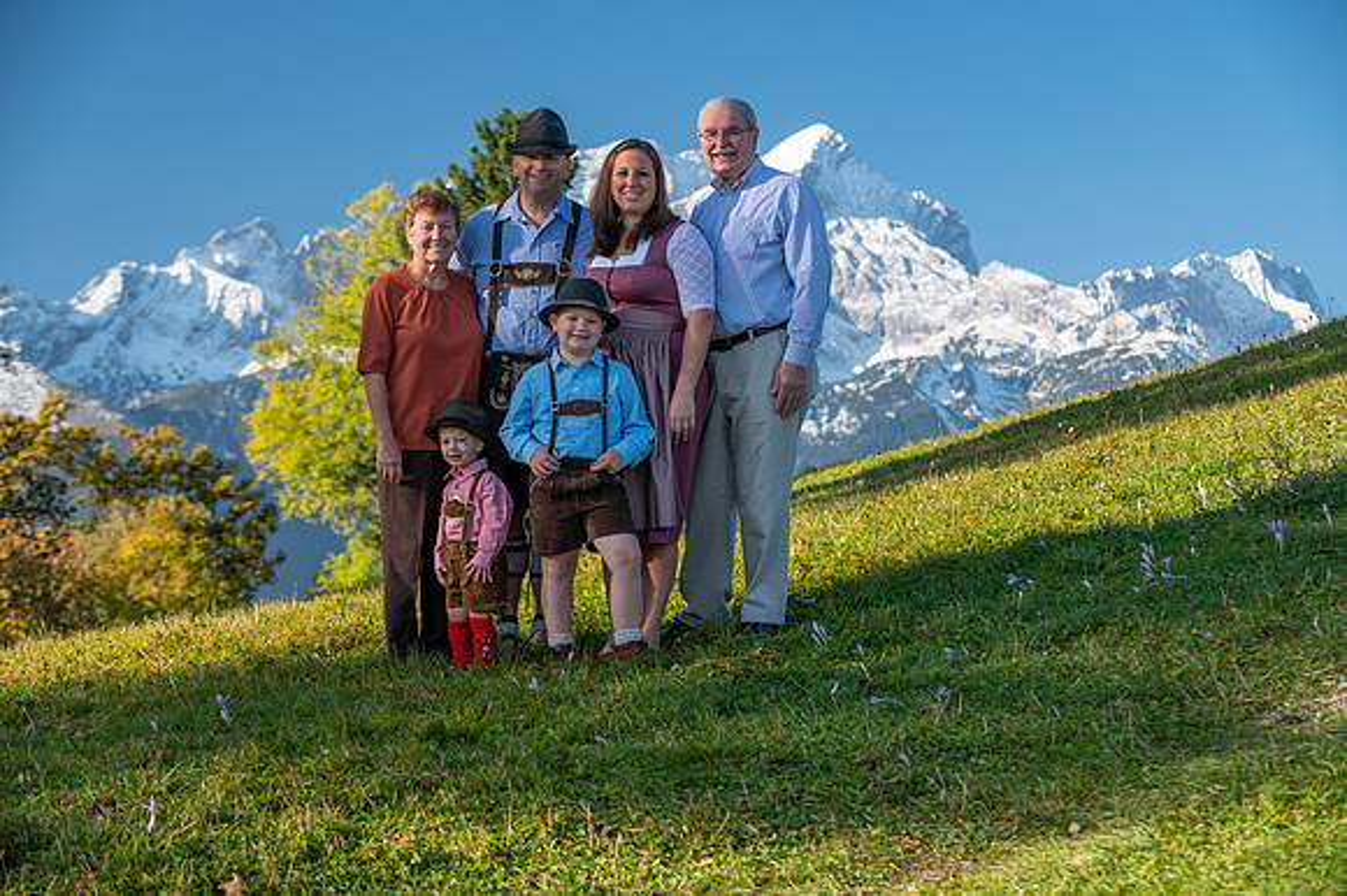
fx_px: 3066
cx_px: 674
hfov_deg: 24.8
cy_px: 448
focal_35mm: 82
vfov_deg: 16.6
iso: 100
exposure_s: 1/125
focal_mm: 82
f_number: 5.6
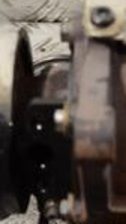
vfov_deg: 13.0
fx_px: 972
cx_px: 135
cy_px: 209
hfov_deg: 7.4
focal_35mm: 164
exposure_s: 1/30
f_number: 4.2
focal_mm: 26
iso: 160
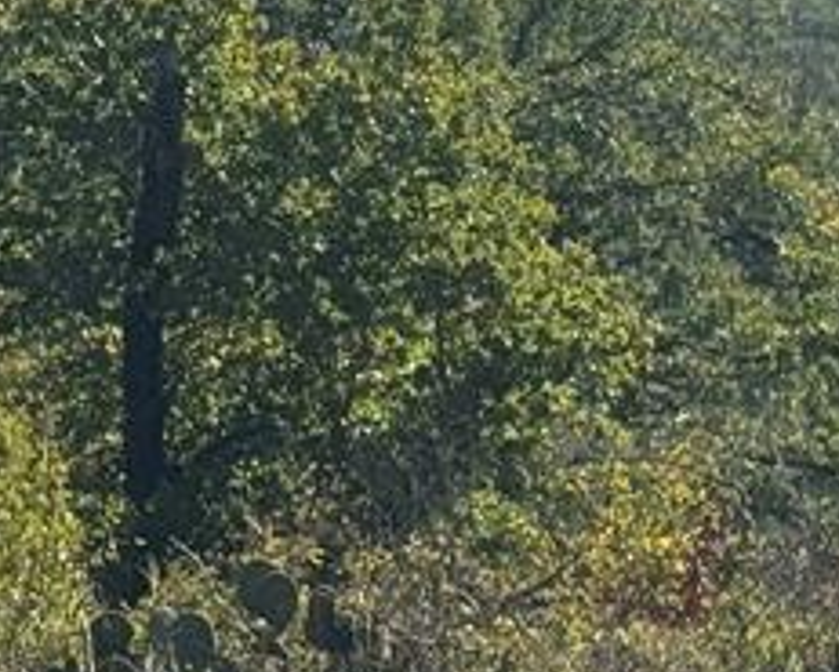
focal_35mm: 208
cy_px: -33
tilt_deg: -5.8
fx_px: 5167
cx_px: 570
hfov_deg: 9.3
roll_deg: -0.7
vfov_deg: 7.4
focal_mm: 6.76
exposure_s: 1/6410
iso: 64
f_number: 1.78
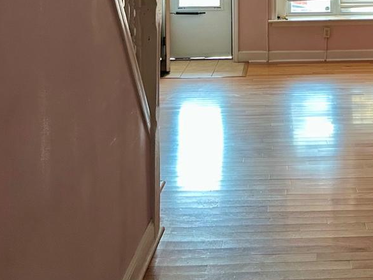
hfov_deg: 29.6
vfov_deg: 21.4
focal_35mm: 64
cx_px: 300
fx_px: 690
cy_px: -51
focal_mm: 5.7
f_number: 1.5
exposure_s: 1/60
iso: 250
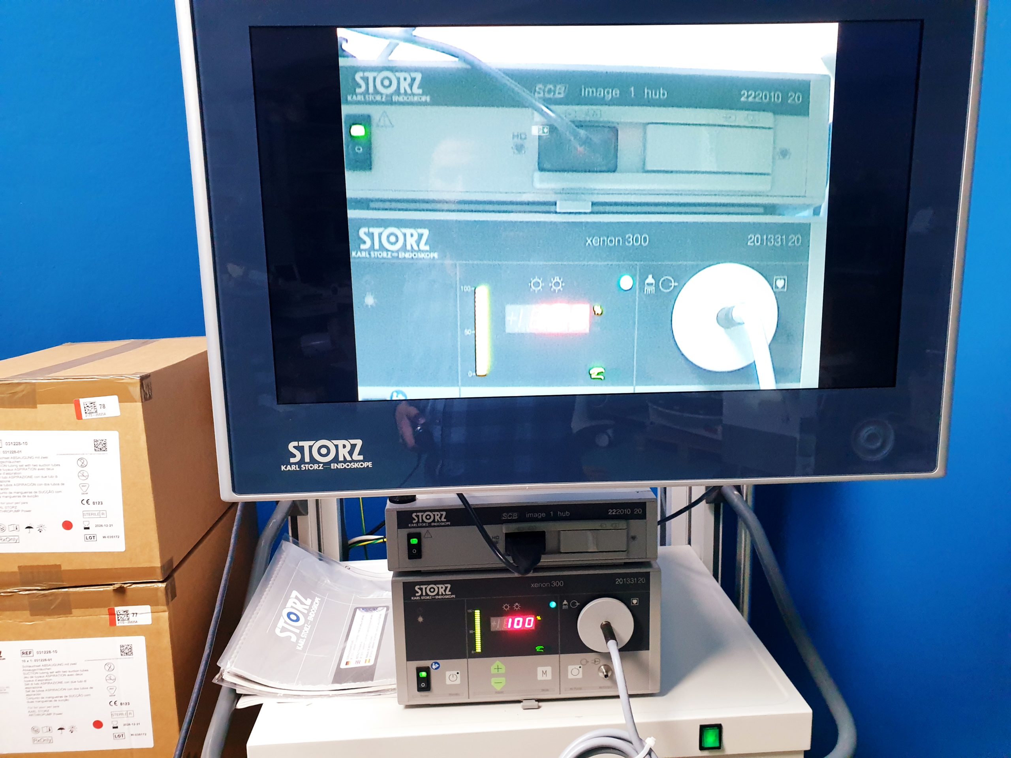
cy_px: 379
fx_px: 759
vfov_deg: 53.1
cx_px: 506
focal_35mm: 26
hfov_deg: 67.3
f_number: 2.4
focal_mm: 4.3
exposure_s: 1/60
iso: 400
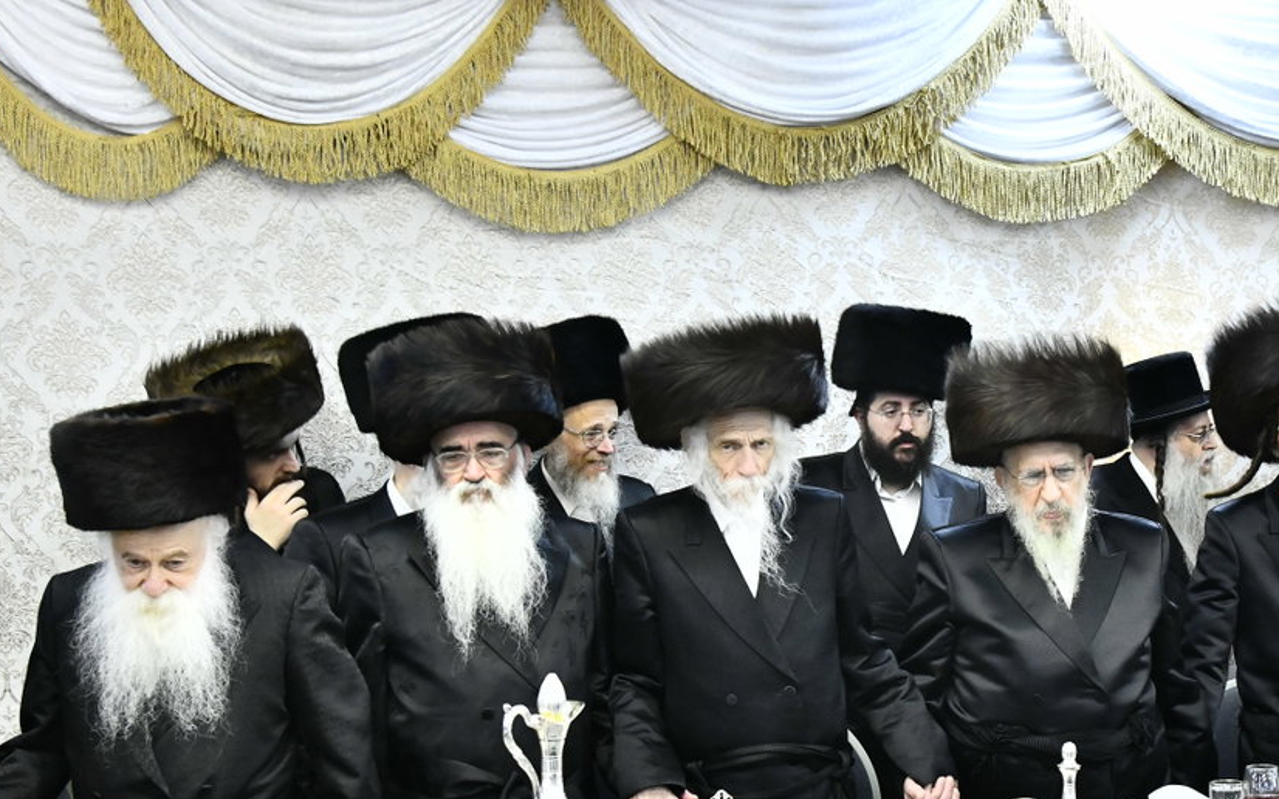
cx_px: 867
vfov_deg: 17.2
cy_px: 413
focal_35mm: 76
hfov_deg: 27.0
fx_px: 2649
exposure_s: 1/250
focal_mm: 44
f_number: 5.6
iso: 3200
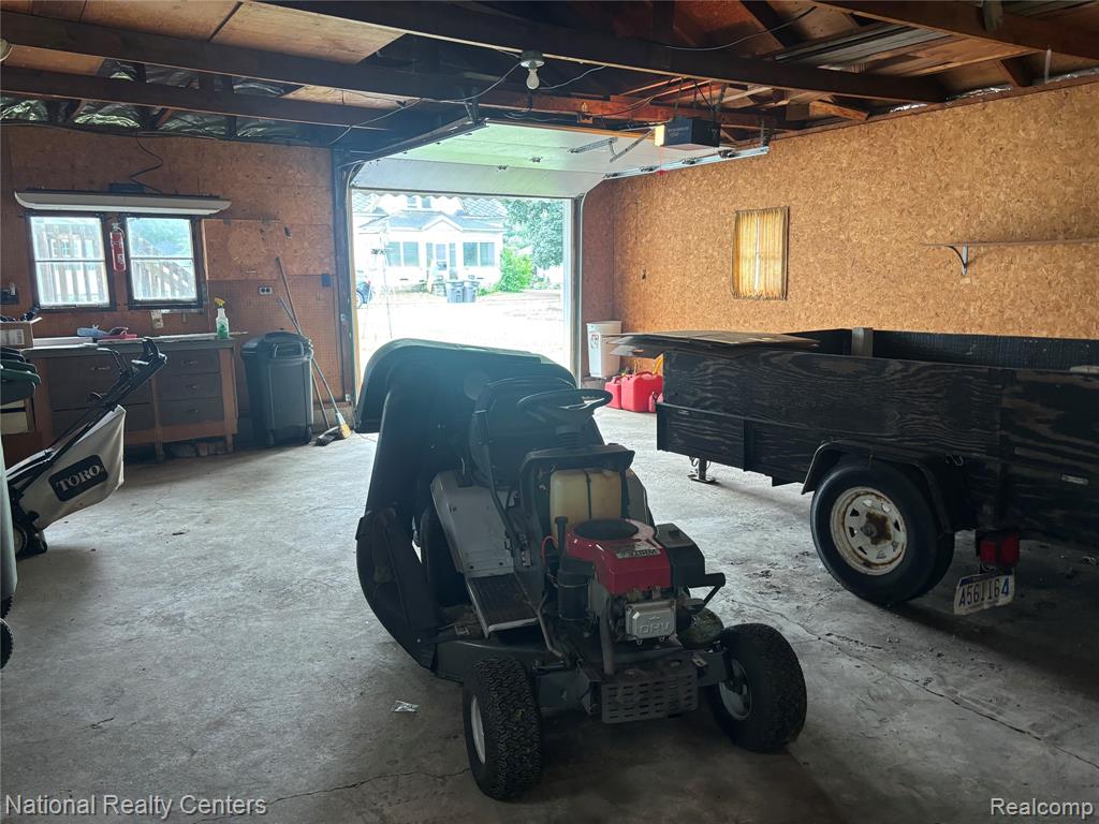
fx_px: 825
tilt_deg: -9.5
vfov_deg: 53.1
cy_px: 412
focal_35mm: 26
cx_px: 550
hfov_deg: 67.3
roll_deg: +1.1
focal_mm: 5.96
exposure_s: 1/60
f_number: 1.6
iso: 160
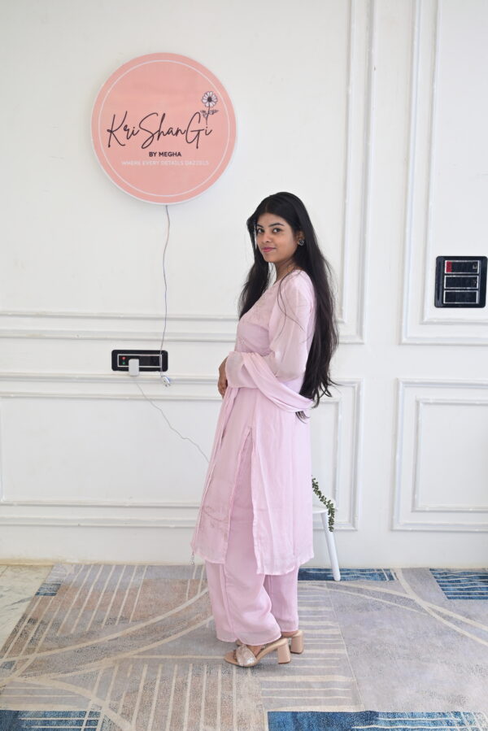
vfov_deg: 54.4
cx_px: 244
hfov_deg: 37.9
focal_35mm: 35
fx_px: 711
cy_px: 366
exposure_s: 1/125
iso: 250
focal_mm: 35
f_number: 5
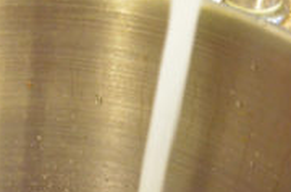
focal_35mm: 120
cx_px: 24
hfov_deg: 16.9
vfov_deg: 10.9
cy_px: 301
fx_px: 967
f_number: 5.6
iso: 4500
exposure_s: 1/30
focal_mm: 24
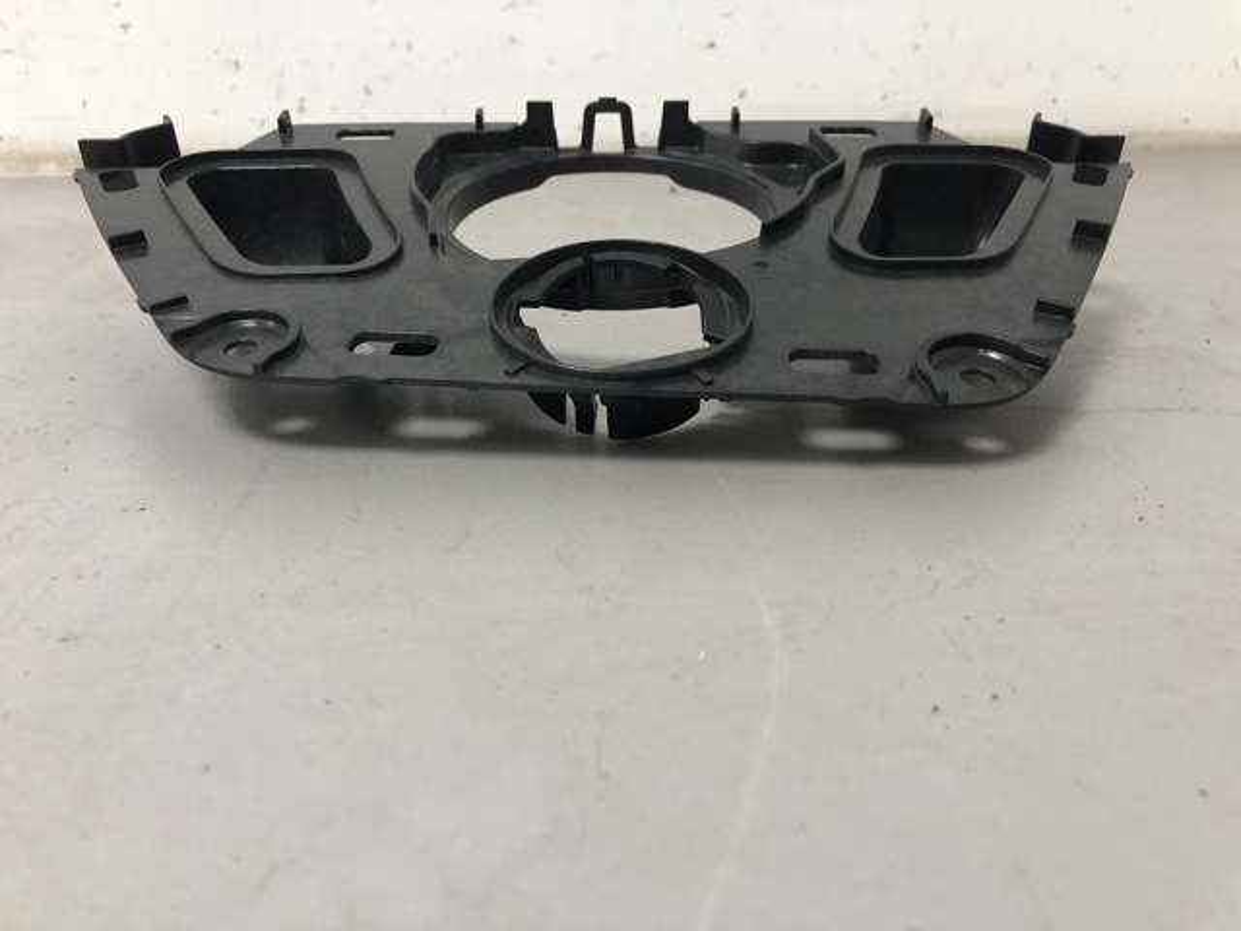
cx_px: 620
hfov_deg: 63.4
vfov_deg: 49.7
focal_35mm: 28
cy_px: 466
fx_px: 1004
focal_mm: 4
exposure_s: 1/25
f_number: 1.8
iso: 32
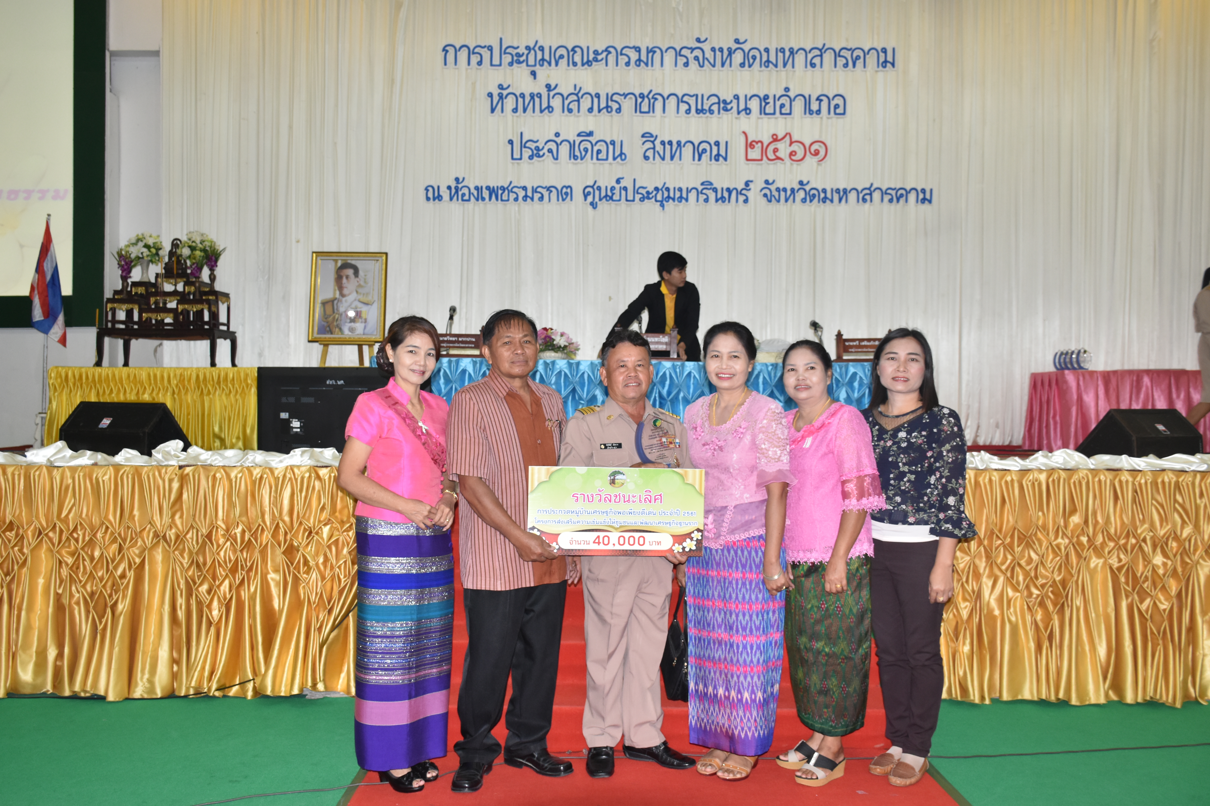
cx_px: 605
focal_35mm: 30
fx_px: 1008
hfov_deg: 61.9
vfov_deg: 43.6
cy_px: 403
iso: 800
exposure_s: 1/60
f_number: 5
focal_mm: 20
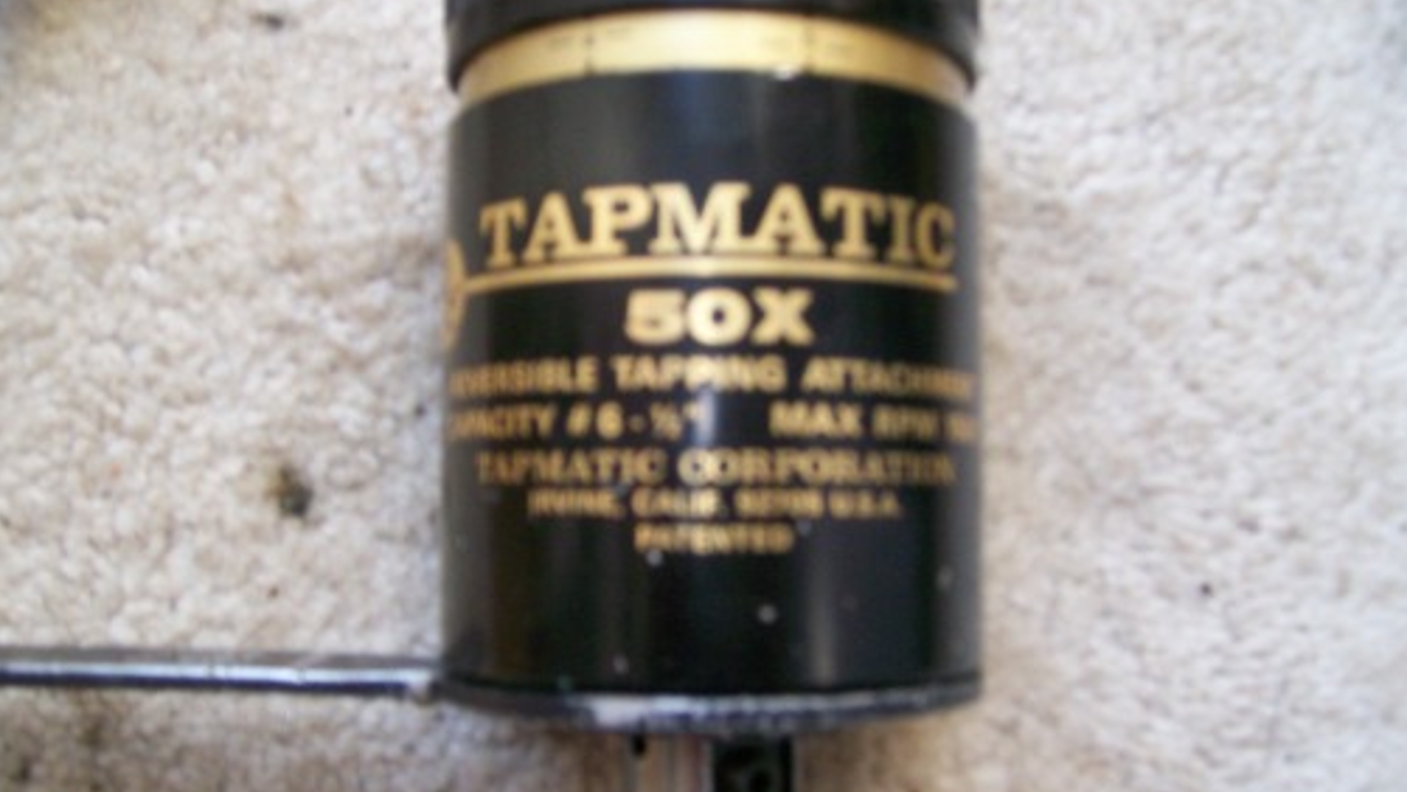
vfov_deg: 30.4
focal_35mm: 39
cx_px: 696
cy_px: 463
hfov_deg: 51.6
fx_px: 1455
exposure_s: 1/64
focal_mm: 5.8
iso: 200
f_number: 2.8
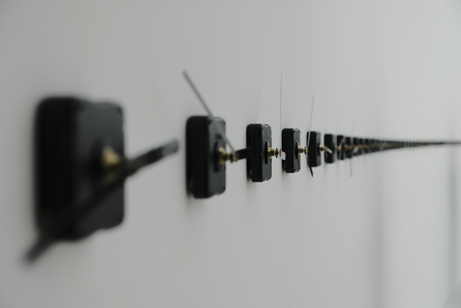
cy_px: 154
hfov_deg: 40.3
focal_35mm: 49
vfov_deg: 27.5
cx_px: 230
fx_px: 627
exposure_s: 1/250
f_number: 5
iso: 800
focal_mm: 32.9
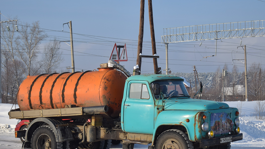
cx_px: 132
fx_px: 576
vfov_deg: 14.7
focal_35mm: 82
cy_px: 86
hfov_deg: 25.9
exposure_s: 1/800
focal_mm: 46
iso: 100
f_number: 5.6
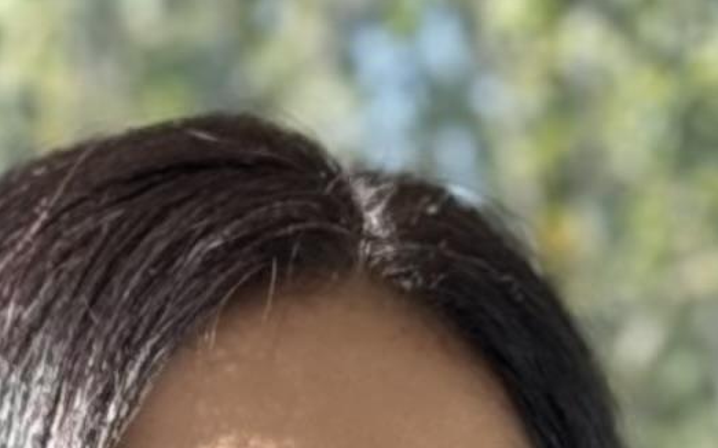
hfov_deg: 5.3
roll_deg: +0.3
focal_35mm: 393
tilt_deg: -17.5
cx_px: 360
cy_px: 2658
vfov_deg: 3.0
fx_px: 7689
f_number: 1.78
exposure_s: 1/338
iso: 64
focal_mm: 6.76
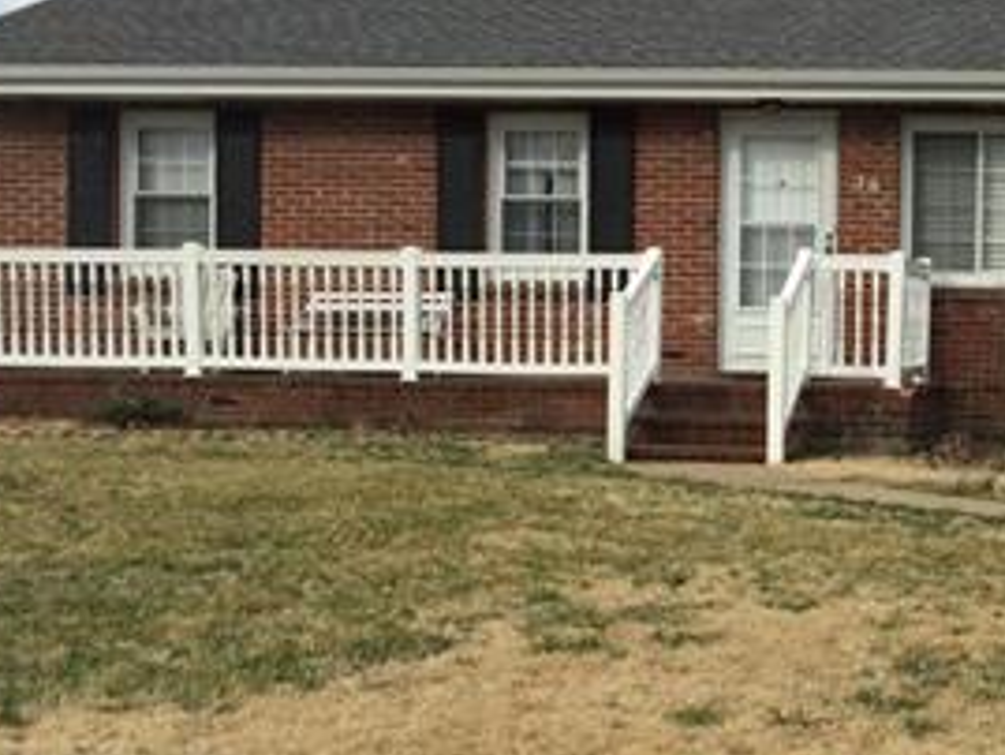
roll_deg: -1.7
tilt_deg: -2.9
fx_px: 2004
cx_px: 960
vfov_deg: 21.3
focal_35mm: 69
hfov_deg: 26.9
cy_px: 400
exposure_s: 1/1647
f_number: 2.2
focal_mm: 4.15
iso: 32
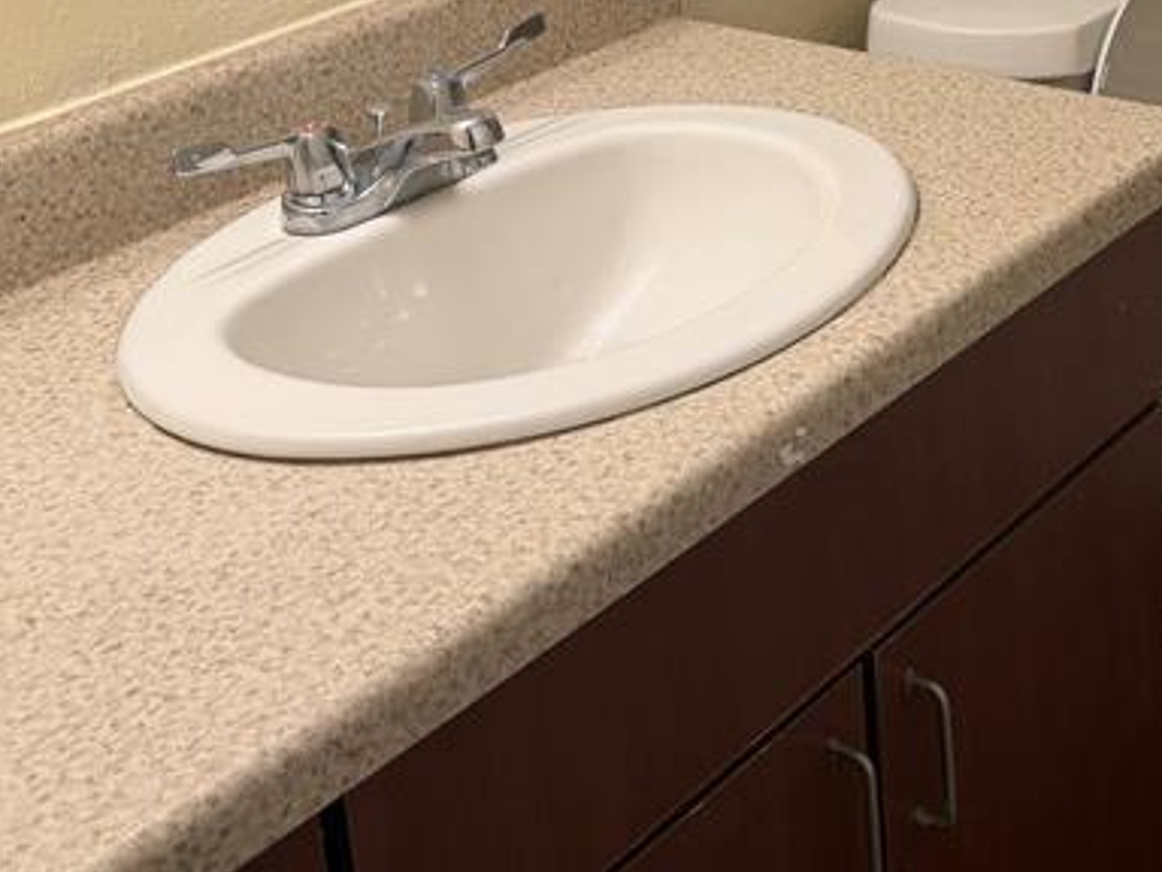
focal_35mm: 64
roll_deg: +1.5
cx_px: 1159
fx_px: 2148
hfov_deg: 28.4
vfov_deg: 21.7
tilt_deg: -16.2
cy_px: -97
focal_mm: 6.76
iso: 100
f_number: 1.78
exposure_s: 1/120
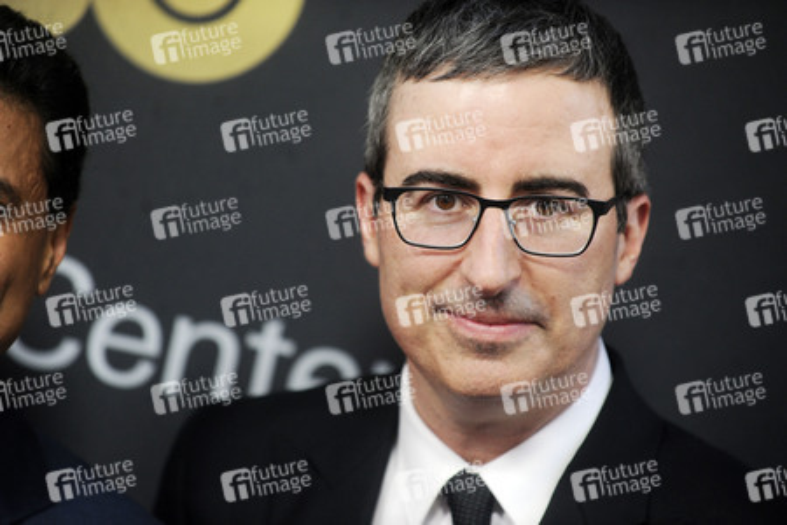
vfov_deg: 6.9
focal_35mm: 200
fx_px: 4372
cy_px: 262
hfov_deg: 10.3
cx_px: 394
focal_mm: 200
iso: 1600
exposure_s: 1/400
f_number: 4.5
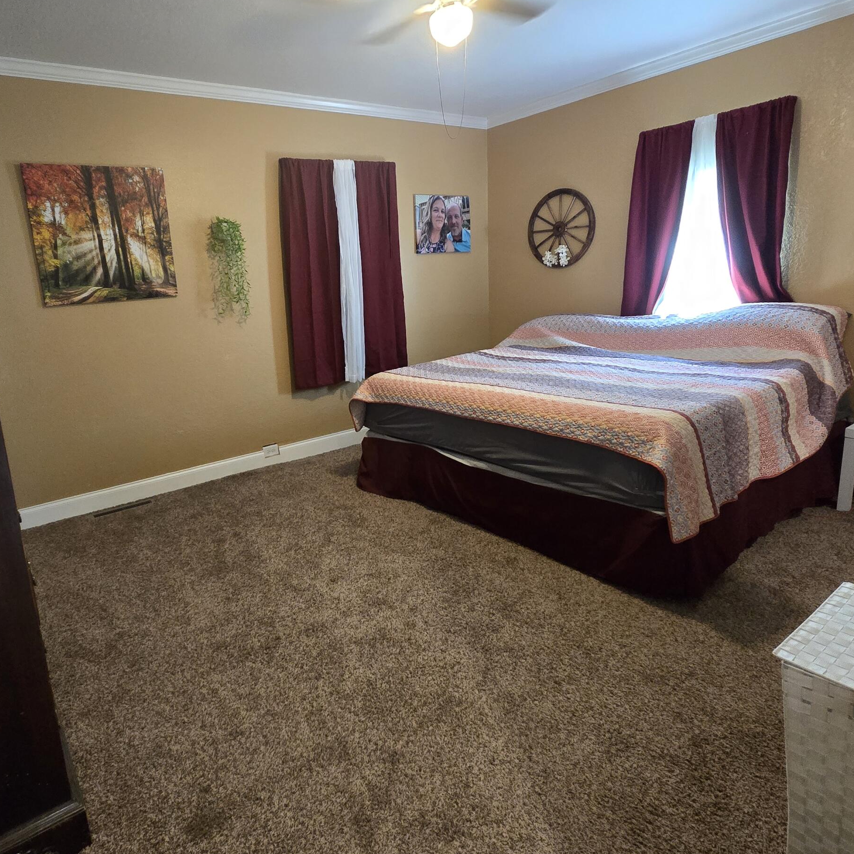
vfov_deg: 77.6
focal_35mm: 19
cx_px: 331
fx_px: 530
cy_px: 403
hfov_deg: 76.6
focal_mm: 2.2
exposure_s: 1/60
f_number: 2.2
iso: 800
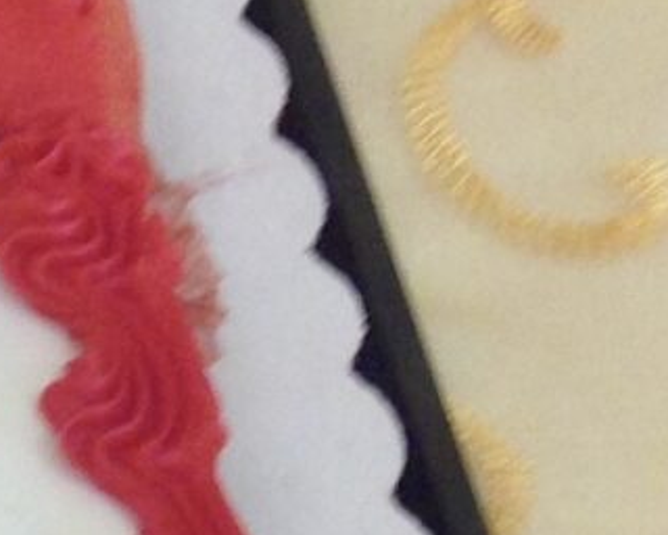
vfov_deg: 5.5
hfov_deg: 6.5
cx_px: -1232
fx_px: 5397
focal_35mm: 273
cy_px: 1229
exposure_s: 1/30
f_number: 2.4
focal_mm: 4.28
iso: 50
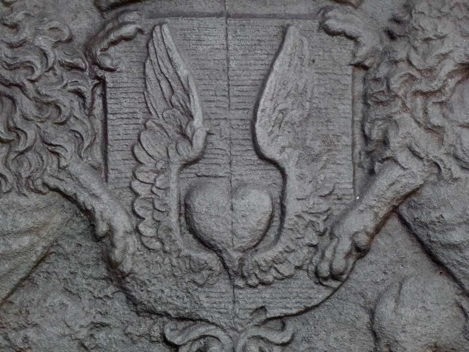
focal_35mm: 182
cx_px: 234
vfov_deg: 8.2
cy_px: 176
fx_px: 2466
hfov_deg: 10.9
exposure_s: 1/30
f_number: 5.4
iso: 400
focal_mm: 32.6
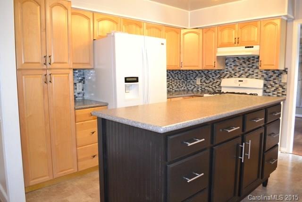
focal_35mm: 27
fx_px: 227
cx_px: 151
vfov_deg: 48.0
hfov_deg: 67.4
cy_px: 101
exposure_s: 1/60
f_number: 3.5
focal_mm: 18
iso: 1400
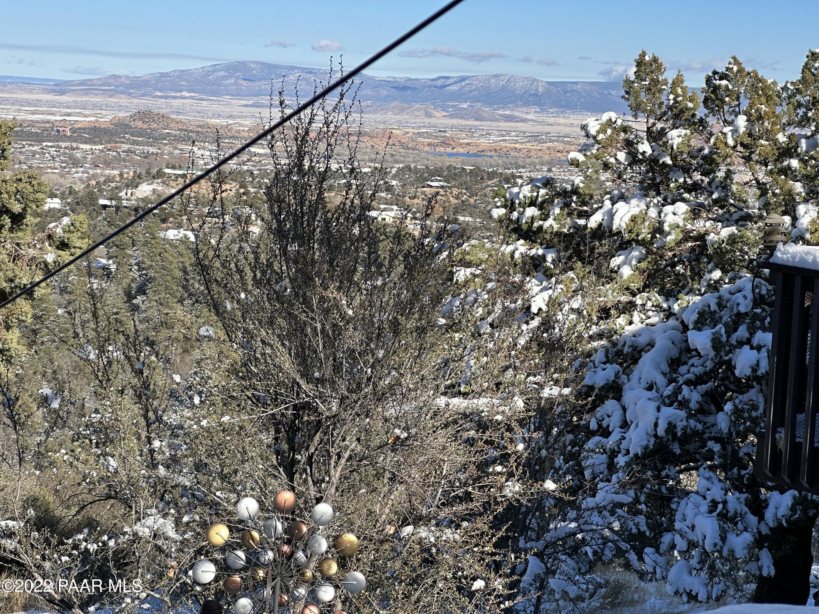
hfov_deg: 25.3
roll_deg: -3.1
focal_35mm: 77
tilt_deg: -7.1
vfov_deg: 19.1
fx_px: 1822
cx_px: 410
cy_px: 307
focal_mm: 9
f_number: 2.8
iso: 32
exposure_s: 1/677
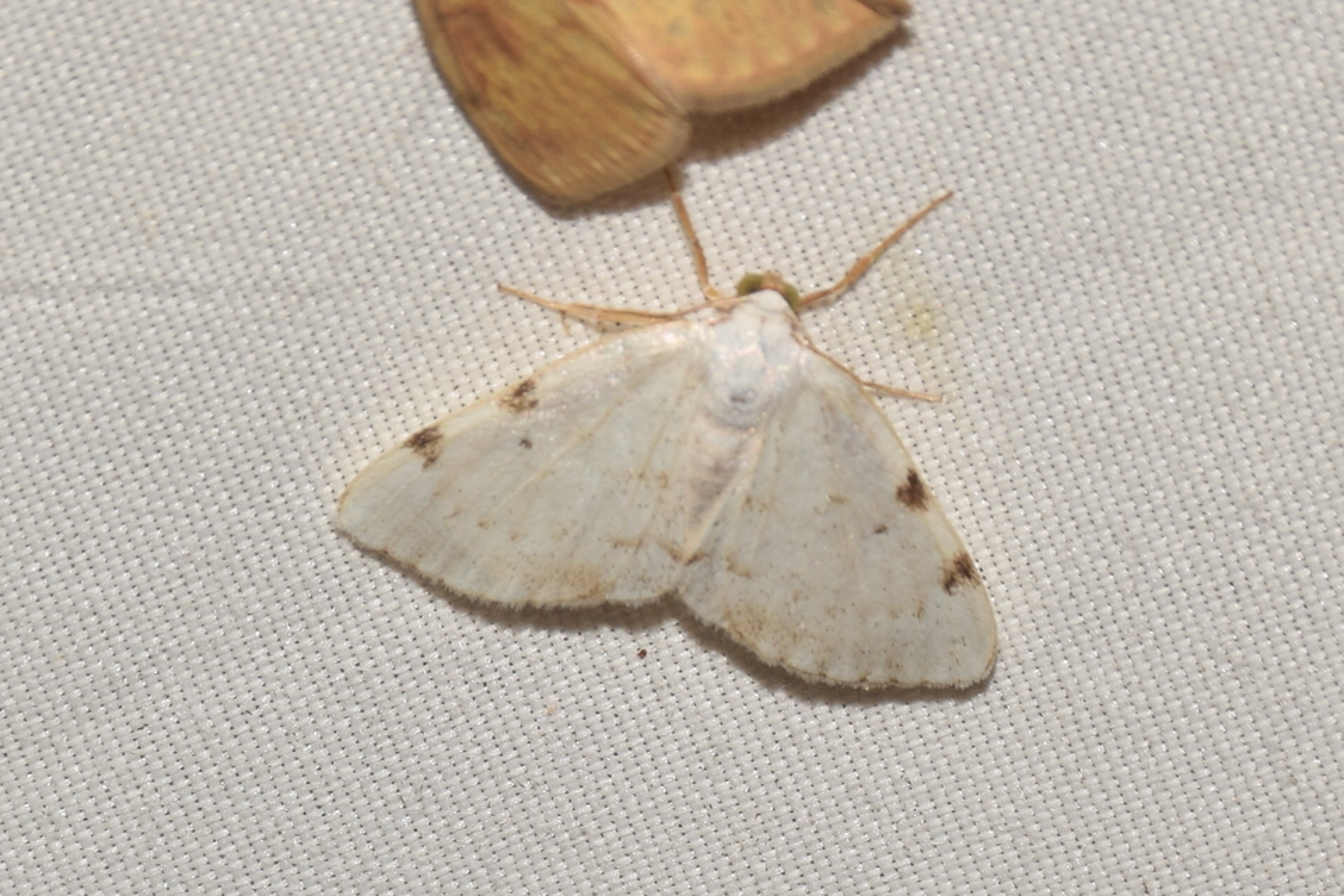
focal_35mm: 210
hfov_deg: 9.8
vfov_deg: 6.5
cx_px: 672
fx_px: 7839
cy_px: 448
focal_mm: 140
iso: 100
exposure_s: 1/160
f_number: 13
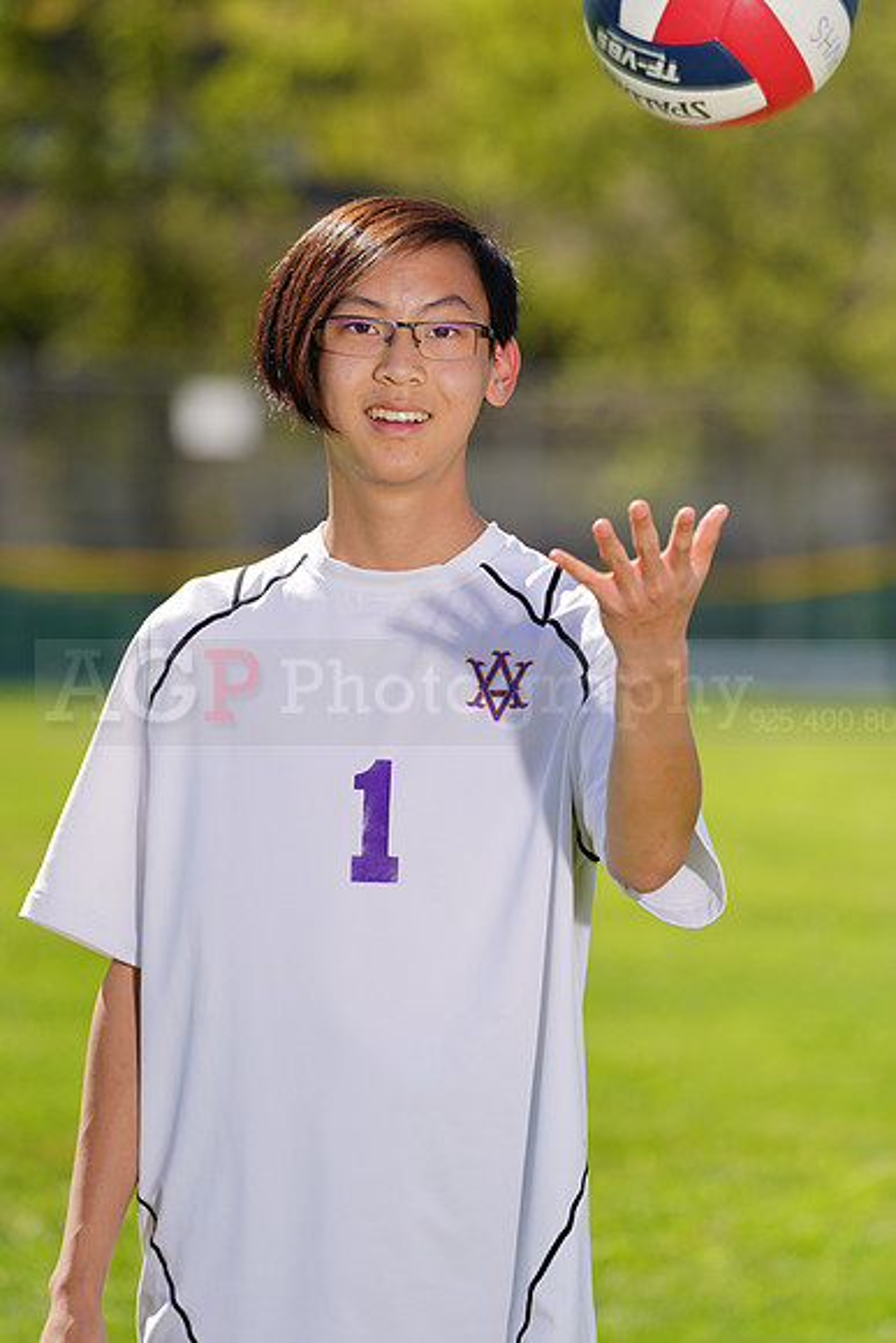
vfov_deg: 6.5
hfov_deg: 4.3
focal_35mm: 318
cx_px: 448
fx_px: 11864
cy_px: 672
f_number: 7.1
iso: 64
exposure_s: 1/200
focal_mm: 318
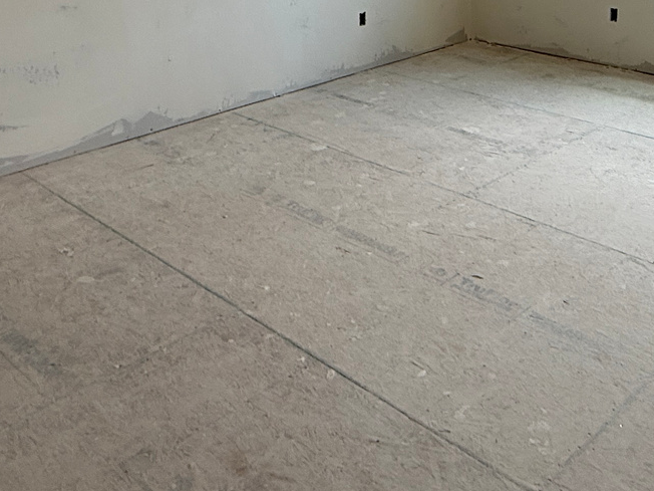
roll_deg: +1.3
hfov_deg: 42.6
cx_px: 416
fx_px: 831
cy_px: -9
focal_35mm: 44
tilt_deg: -9.8
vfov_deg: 30.4
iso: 64
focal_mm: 2.22
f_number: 2.2
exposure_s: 1/176
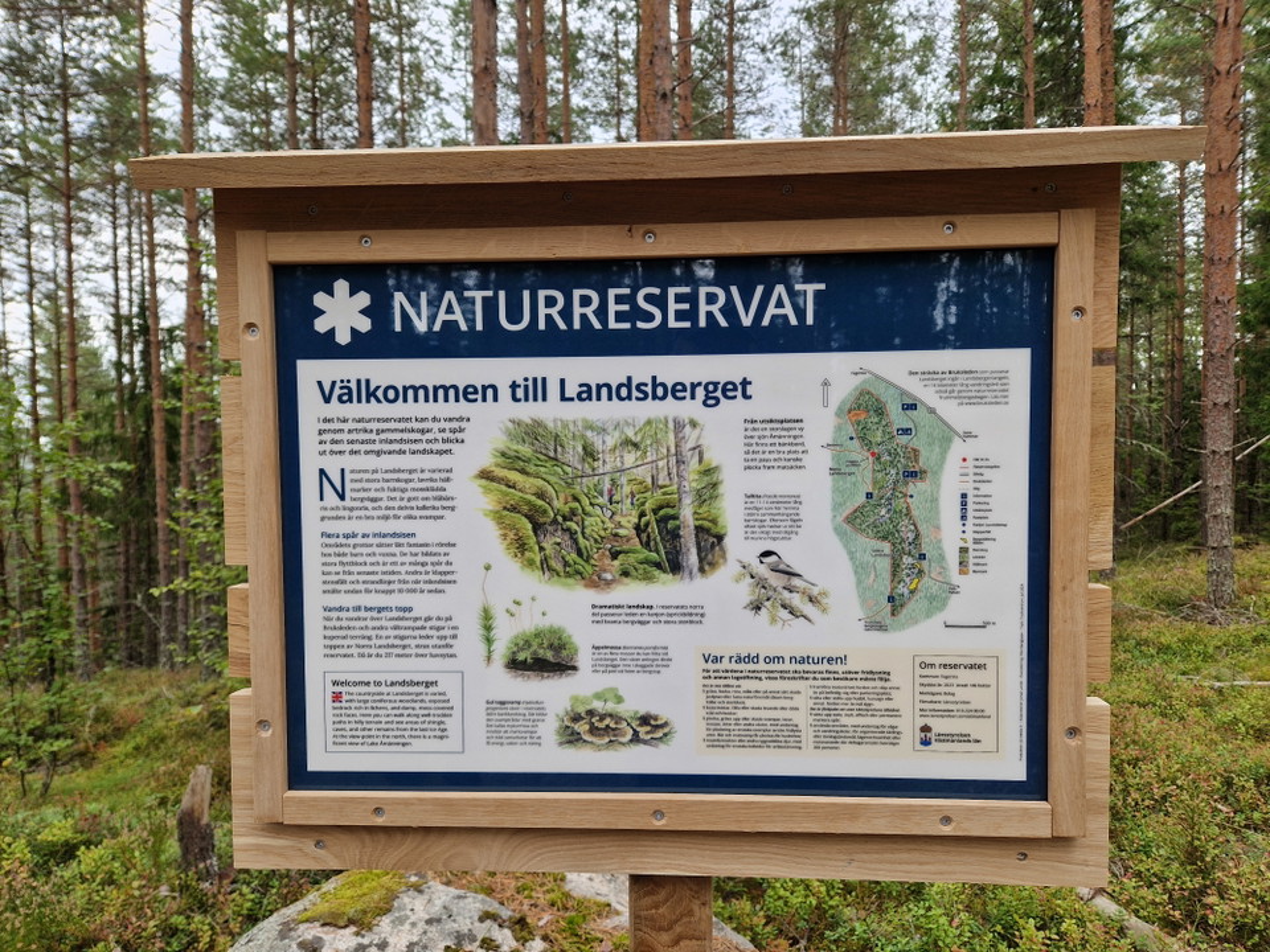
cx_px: 635
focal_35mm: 23
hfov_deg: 73.9
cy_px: 476
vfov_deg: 58.9
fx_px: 844
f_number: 1.8
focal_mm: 5.4
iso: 50
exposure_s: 1/167
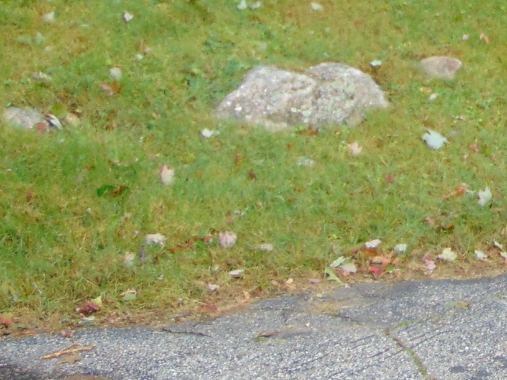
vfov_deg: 10.6
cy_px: -295
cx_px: 843
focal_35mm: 132
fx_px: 1933
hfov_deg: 13.7
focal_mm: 6.3
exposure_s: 1/400
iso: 80
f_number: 3.2
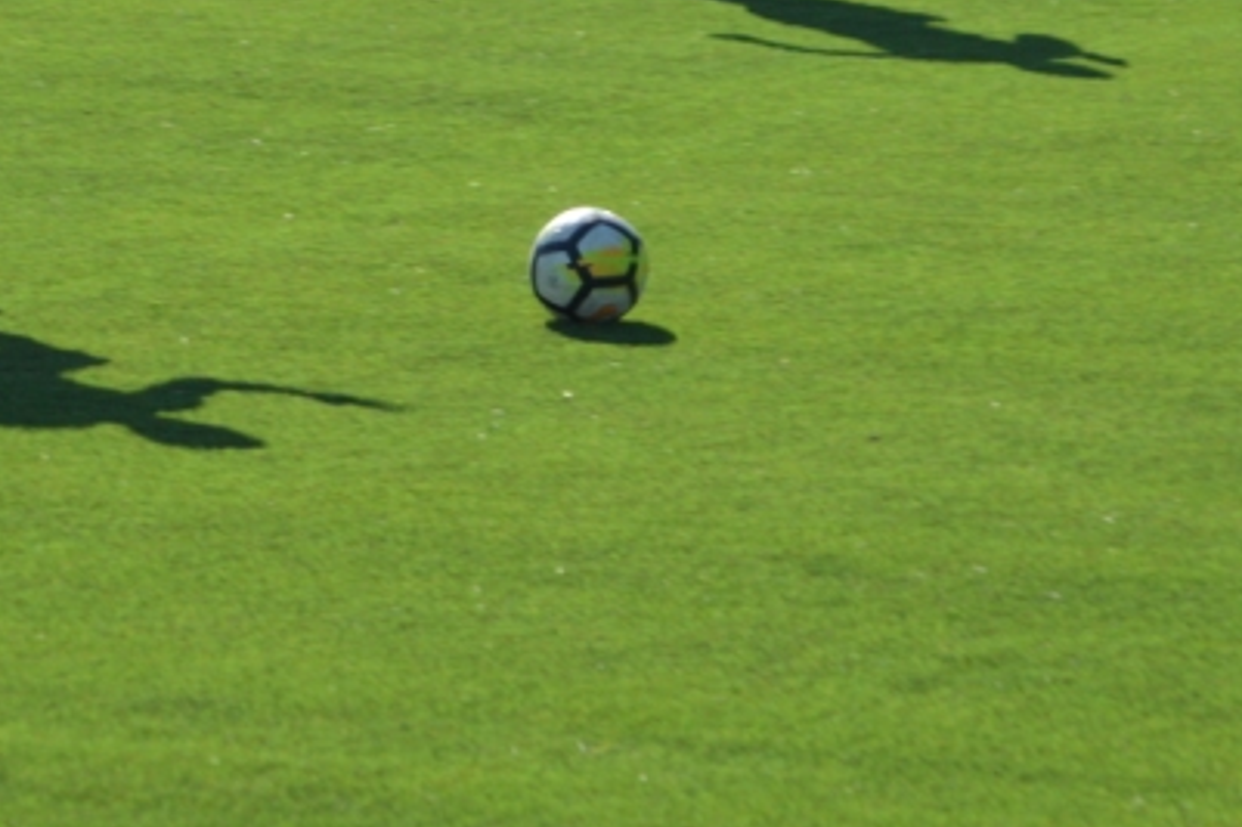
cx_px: 499
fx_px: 17838
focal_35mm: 517
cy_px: -63
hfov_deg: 4.0
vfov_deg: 2.7
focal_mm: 135
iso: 320
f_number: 6
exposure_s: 1/500
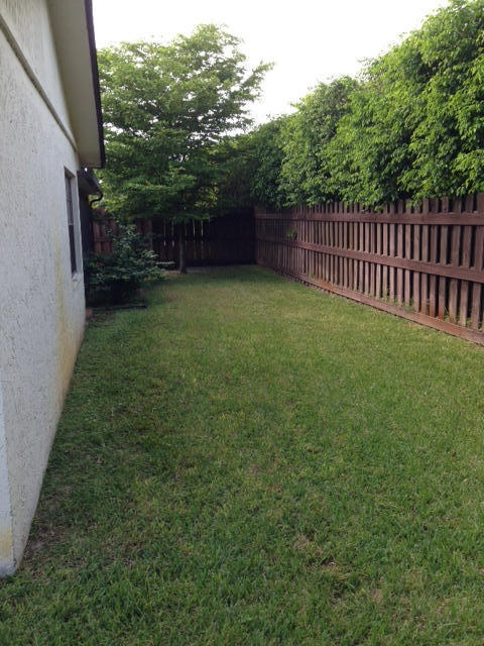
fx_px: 615
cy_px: 323
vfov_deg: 55.4
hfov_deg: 42.9
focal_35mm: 33
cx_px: 242
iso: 50
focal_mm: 4.12
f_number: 2.4
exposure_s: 1/275
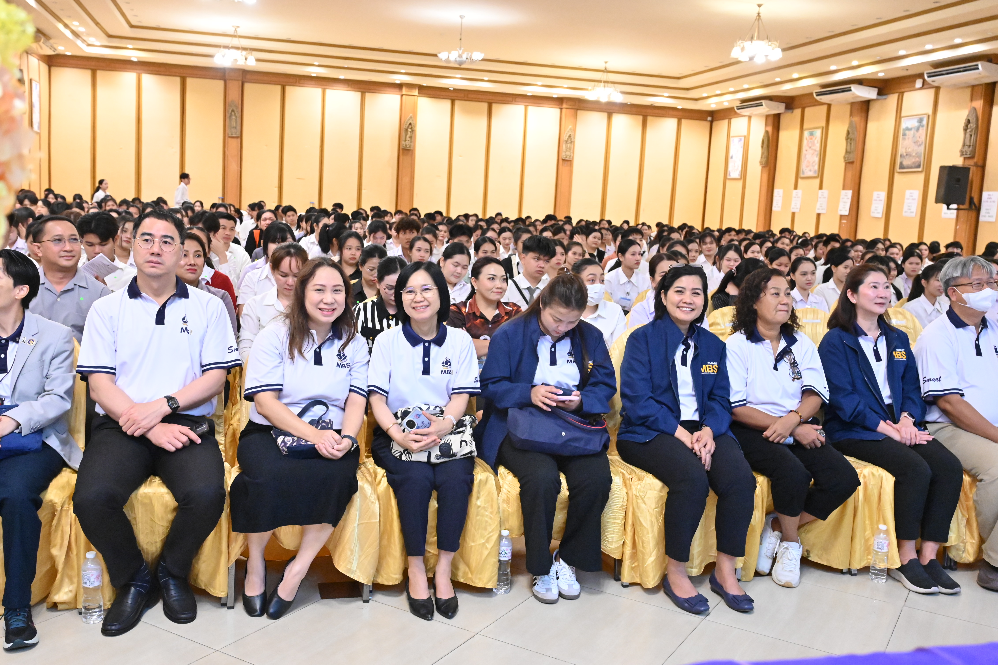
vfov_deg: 38.9
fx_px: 942
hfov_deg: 55.8
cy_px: 332
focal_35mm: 34
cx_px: 499
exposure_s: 1/80
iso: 10000
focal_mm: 34
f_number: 5.6
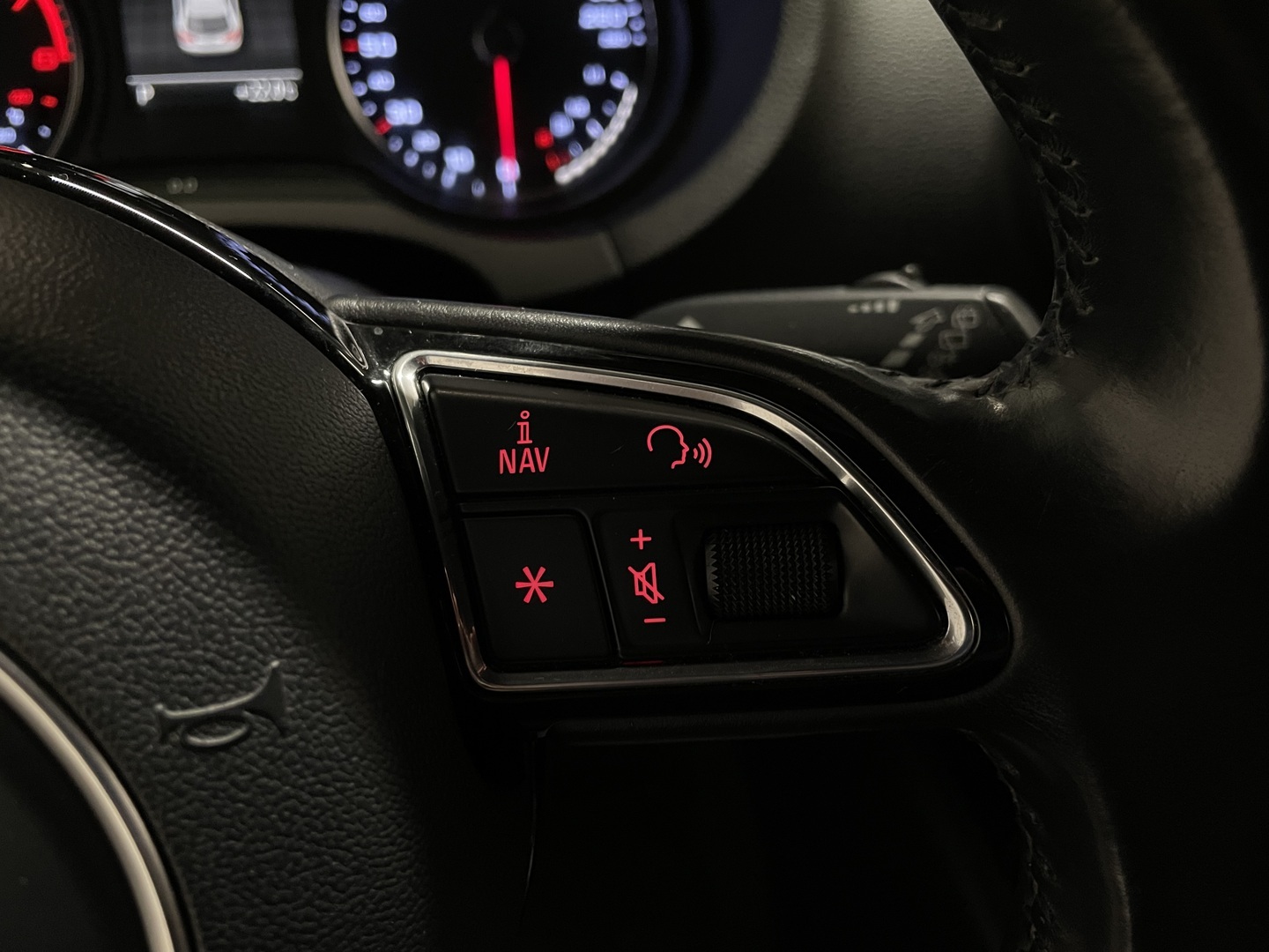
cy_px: 476
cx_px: 634
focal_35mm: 26
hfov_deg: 67.3
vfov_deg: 53.1
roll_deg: +0.9
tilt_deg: -34.0
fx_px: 953
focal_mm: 4.2
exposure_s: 1/41
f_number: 1.6
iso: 500
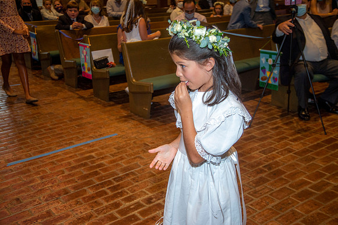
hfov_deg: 46.4
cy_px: 112
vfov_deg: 31.9
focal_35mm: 42
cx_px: 169
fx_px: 394
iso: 1600
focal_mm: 42
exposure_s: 1/200
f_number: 5.6
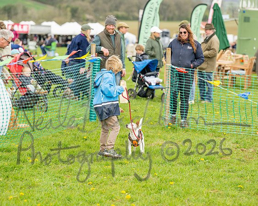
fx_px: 1118
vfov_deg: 10.5
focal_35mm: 146
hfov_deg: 13.2
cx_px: 130
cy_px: 103
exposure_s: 1/1600
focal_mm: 130
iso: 400
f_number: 4
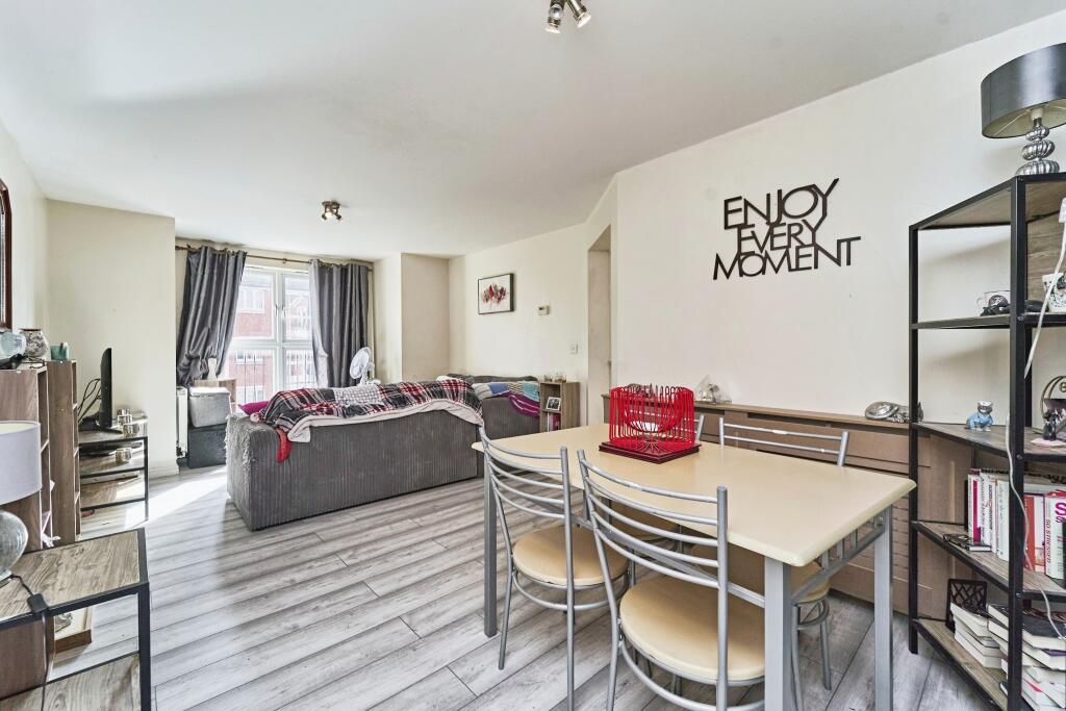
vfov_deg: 81.2
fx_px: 415
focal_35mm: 14
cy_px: 356
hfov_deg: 104.2
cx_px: 533
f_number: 8
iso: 400
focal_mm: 14
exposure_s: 1/100
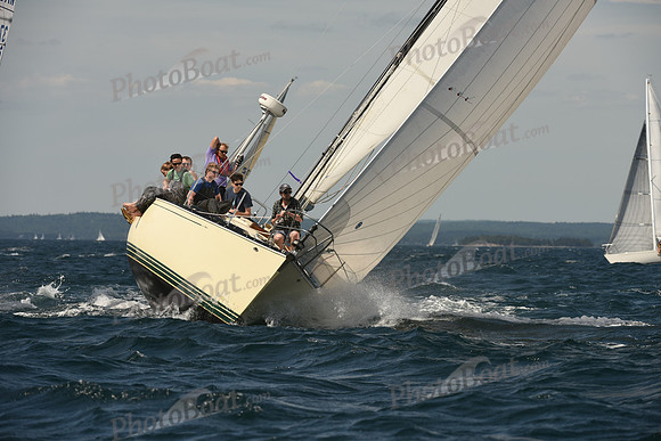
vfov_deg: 5.5
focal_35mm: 250
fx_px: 4591
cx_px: 330
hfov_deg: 8.2
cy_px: 220
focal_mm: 250
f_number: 7.1
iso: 250
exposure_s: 1/1000
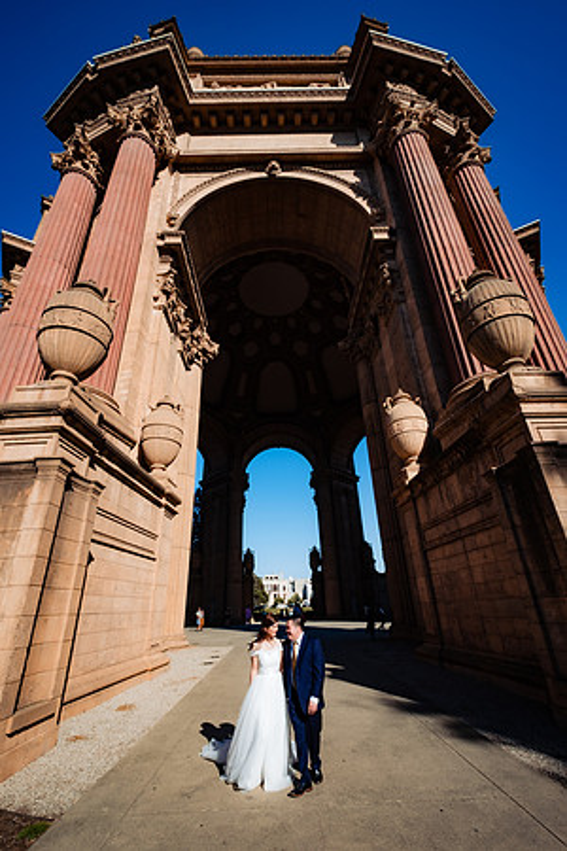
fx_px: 354
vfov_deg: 100.4
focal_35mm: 15
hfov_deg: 77.3
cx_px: 284
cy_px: 426
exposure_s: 1/250
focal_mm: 10
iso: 160
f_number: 9
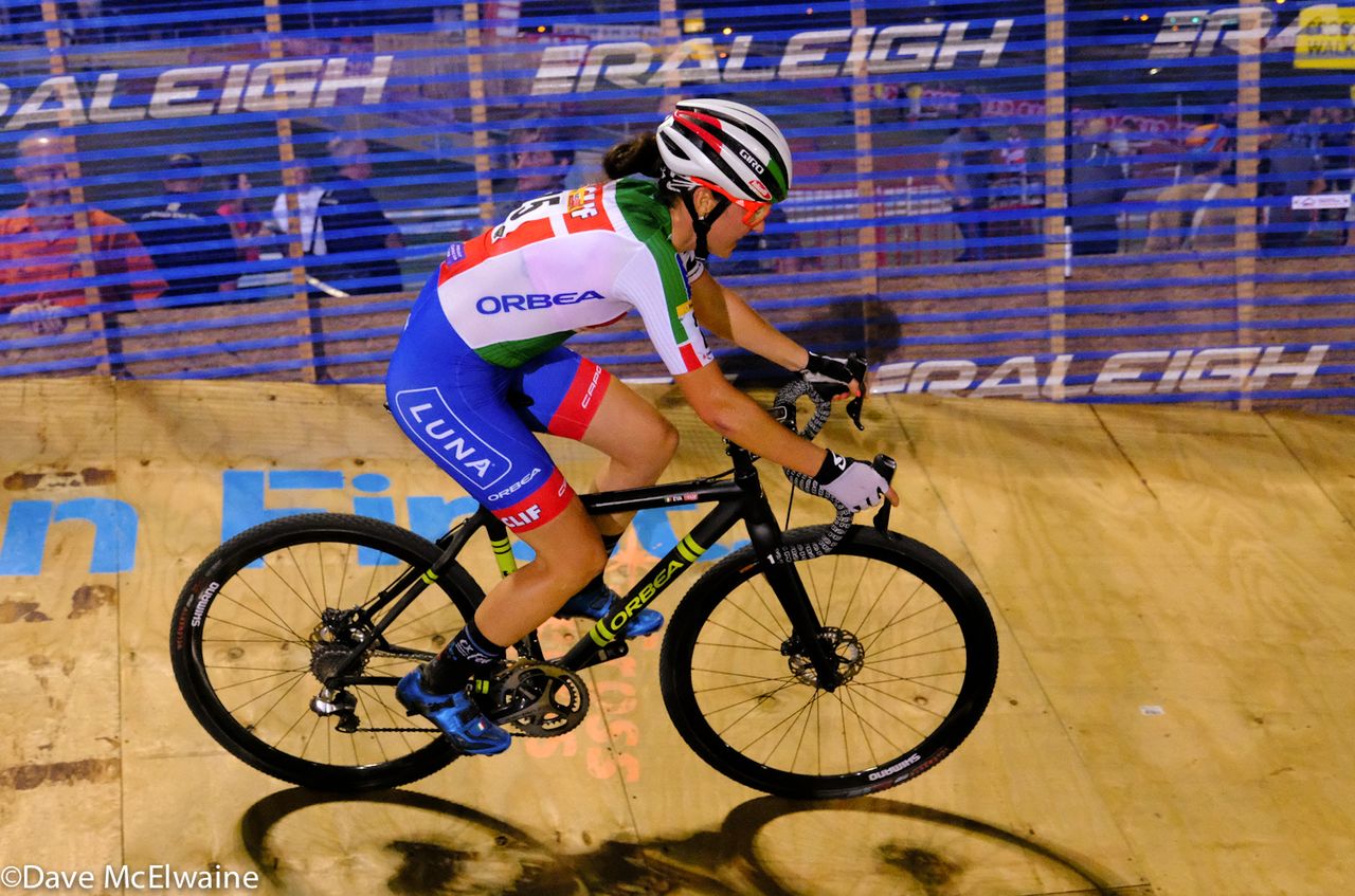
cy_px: 448
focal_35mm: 33
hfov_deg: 57.3
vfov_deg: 39.8
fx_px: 1239
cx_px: 678
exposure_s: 1/1250
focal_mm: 22
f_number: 3.2
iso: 10000
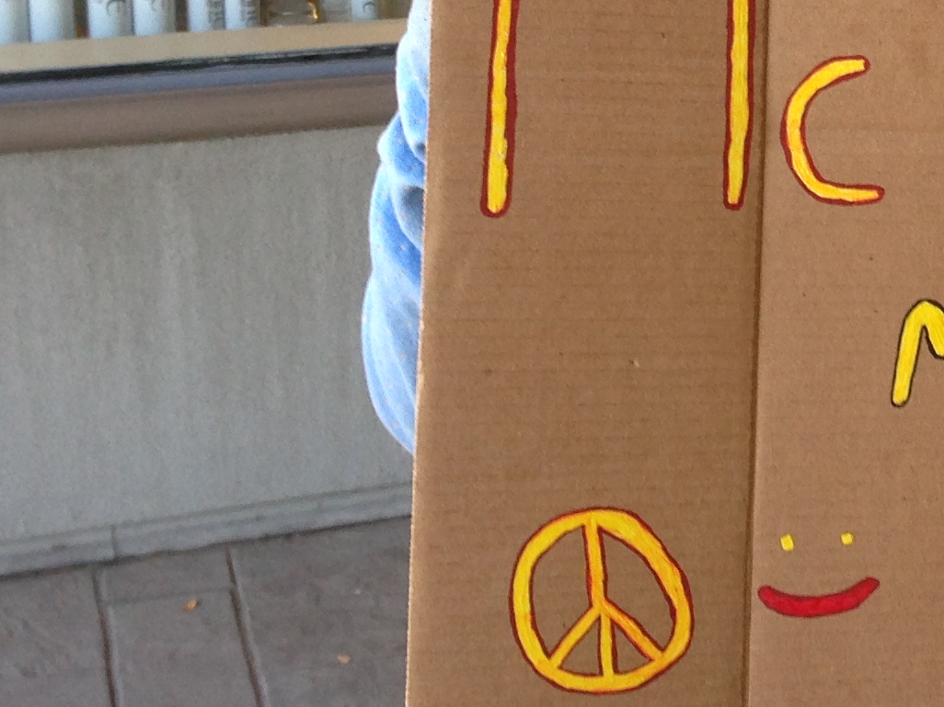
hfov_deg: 18.1
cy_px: 83
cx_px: 995
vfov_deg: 14.0
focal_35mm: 105
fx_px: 2863
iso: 50
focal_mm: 4.13
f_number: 2.4
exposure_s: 1/40
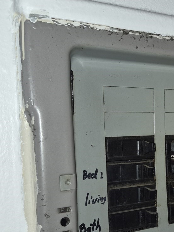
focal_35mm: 48
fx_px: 322
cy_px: 157
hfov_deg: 28.3
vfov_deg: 39.1
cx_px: 177
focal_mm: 5.4
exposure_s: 1/60
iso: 25
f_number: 1.8
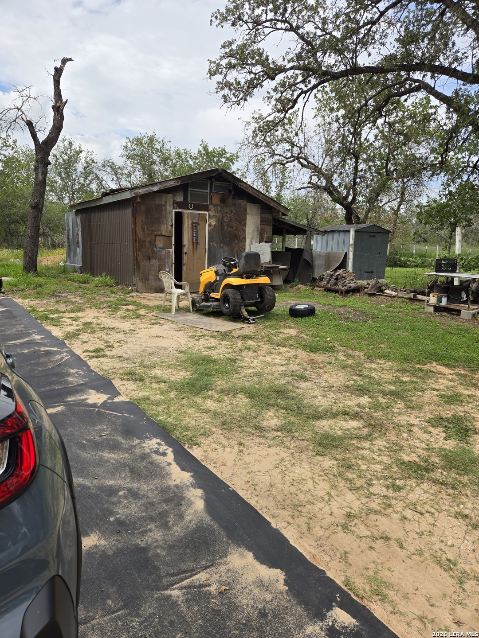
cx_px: 240
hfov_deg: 58.9
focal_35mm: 23
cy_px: 319
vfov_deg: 73.9
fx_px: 424
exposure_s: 1/1142
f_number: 1.8
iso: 25
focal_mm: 5.4
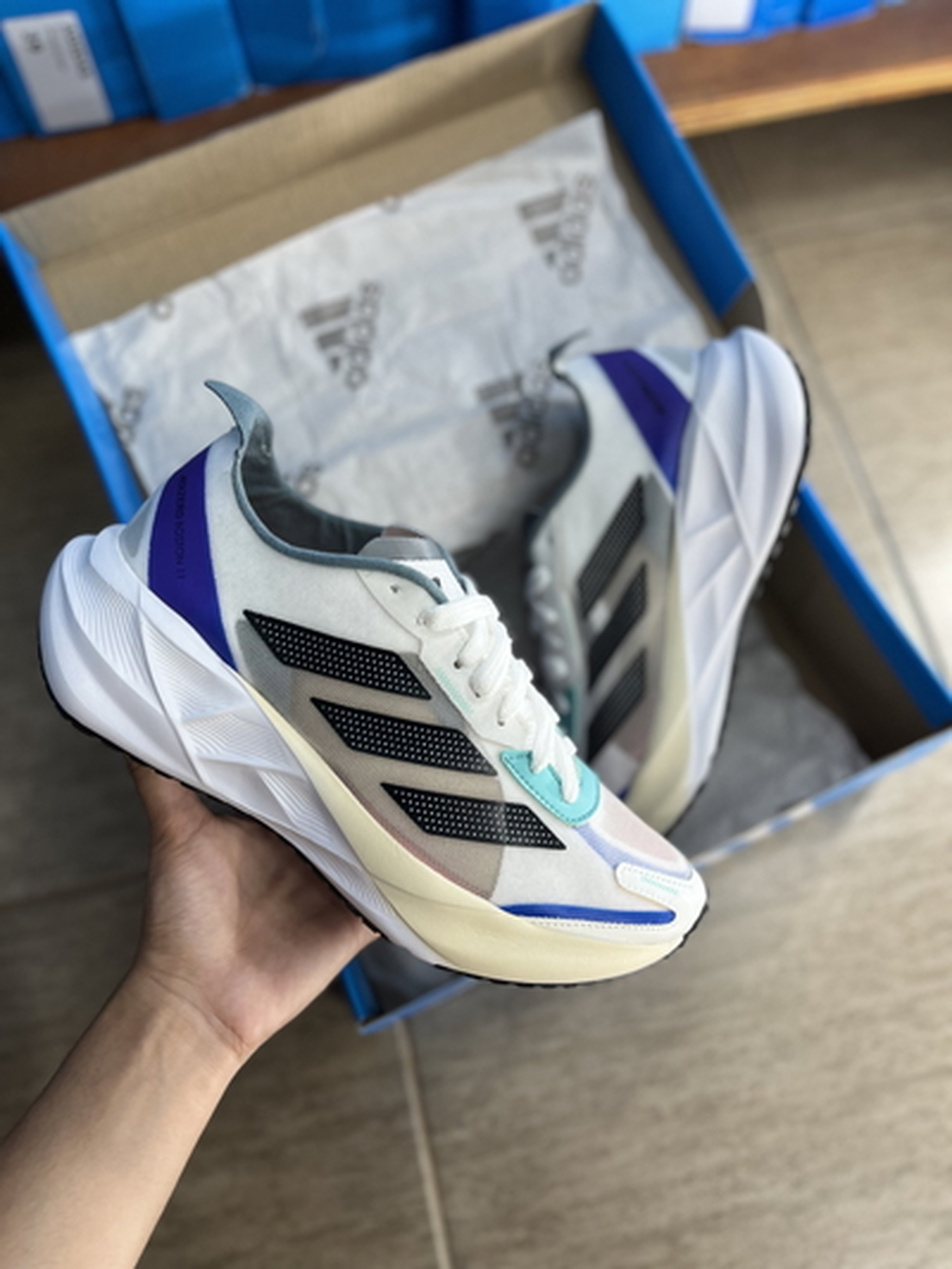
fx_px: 953
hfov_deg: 53.1
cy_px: 634
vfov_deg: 67.3
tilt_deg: -68.1
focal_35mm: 26
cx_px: 476
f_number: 1.6
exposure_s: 1/100
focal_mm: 5.1
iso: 40
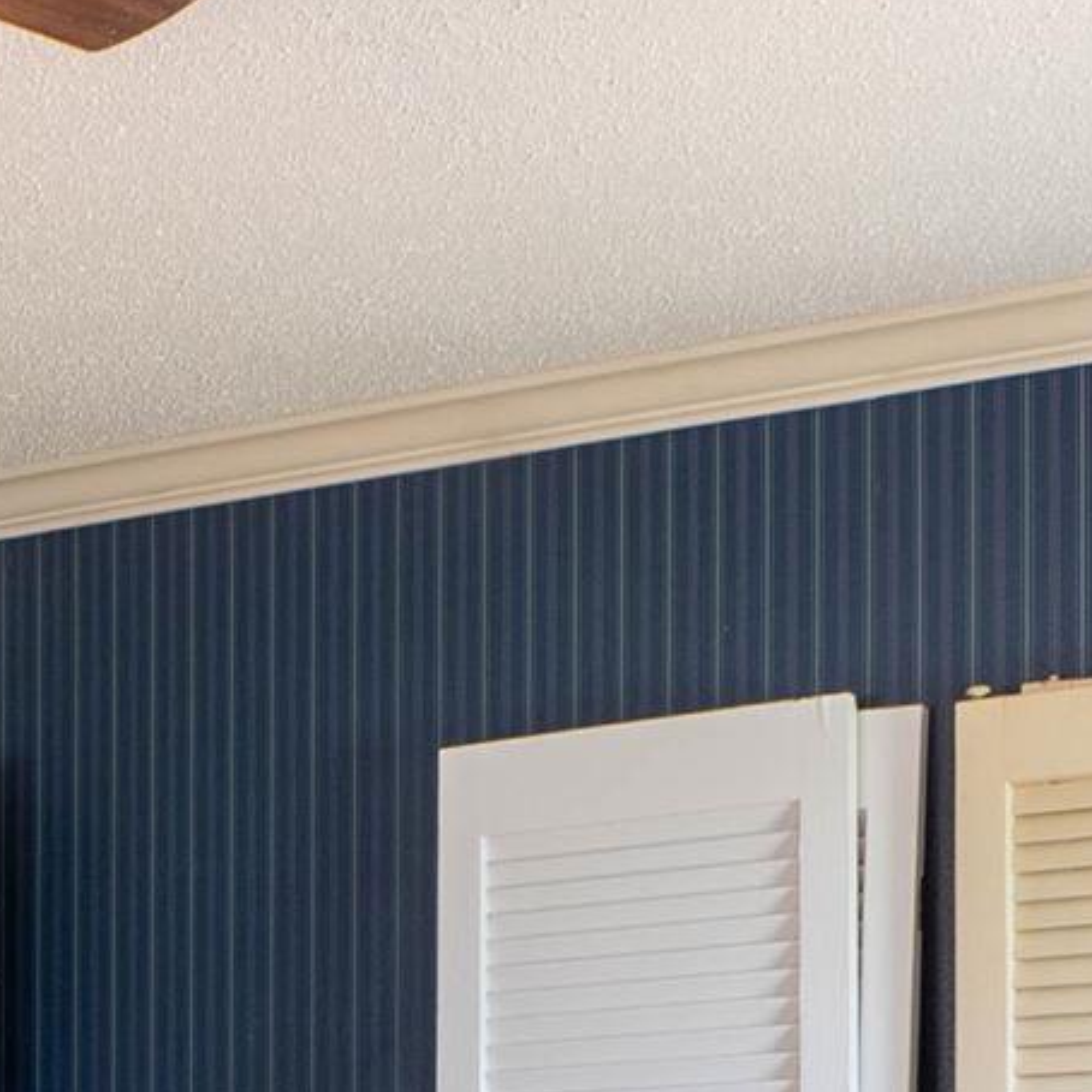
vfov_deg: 17.5
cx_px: -880
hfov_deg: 16.0
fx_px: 3284
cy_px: 1489
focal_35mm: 92
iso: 100
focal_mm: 16
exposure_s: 1/20
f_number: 8
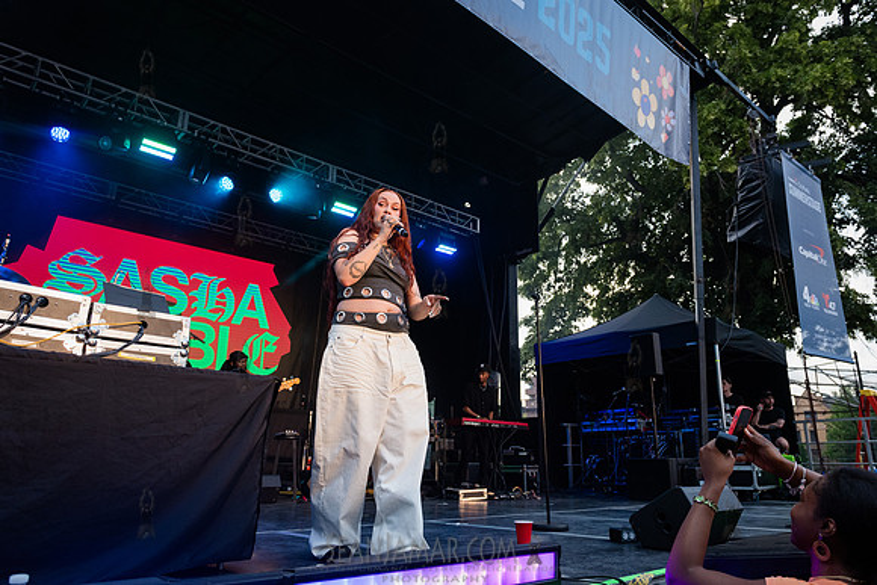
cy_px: 293
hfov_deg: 70.4
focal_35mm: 25
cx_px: 454
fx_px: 621
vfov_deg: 50.5
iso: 2000
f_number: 4
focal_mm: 24
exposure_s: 1/1000
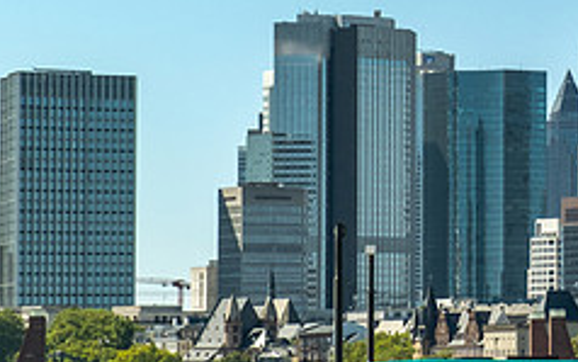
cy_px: 135
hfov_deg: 10.1
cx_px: 607
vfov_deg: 6.4
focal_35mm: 206
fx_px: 3247
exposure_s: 1/2200
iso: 320
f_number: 5.6
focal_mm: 55
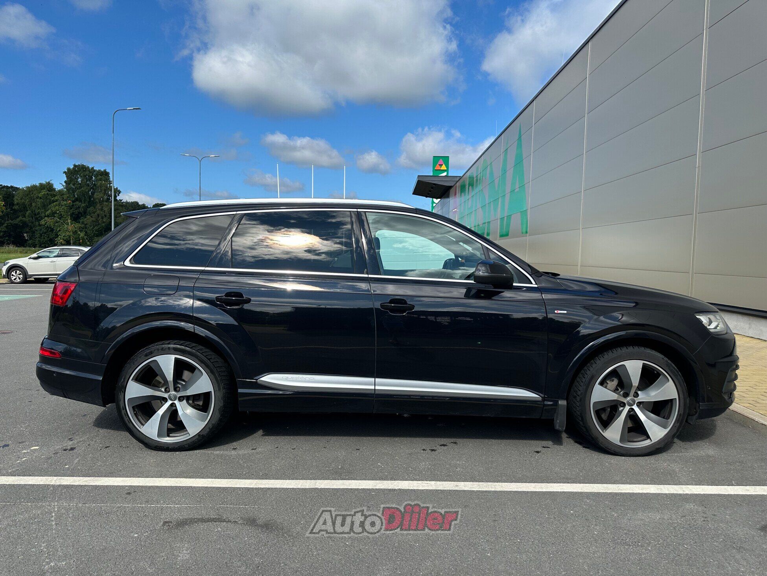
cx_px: 384
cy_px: 288
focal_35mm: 24
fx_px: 532
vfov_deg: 56.8
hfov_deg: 71.6
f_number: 1.78
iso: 80
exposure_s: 1/3717
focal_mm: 6.86
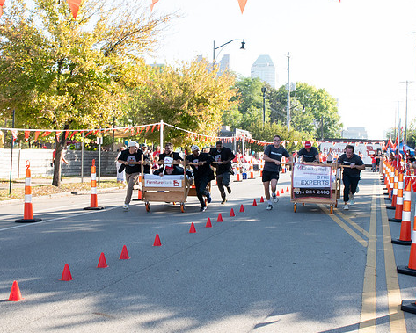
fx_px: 616
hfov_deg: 37.2
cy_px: 145
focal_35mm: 50
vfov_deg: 30.2
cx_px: 245
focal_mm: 24
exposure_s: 1/200
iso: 500
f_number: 11
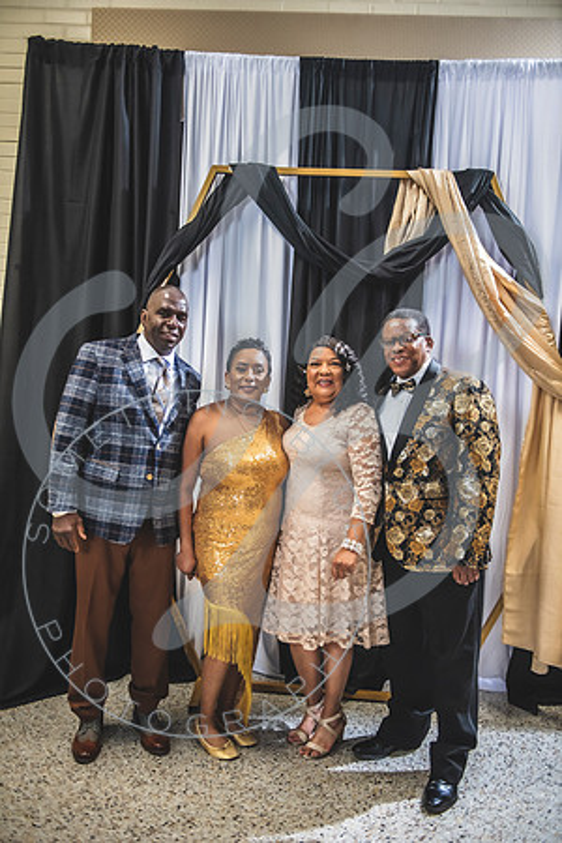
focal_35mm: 32
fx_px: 749
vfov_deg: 58.7
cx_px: 281
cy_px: 422
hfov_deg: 41.1
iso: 1600
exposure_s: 1/250
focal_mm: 32
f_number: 2.8
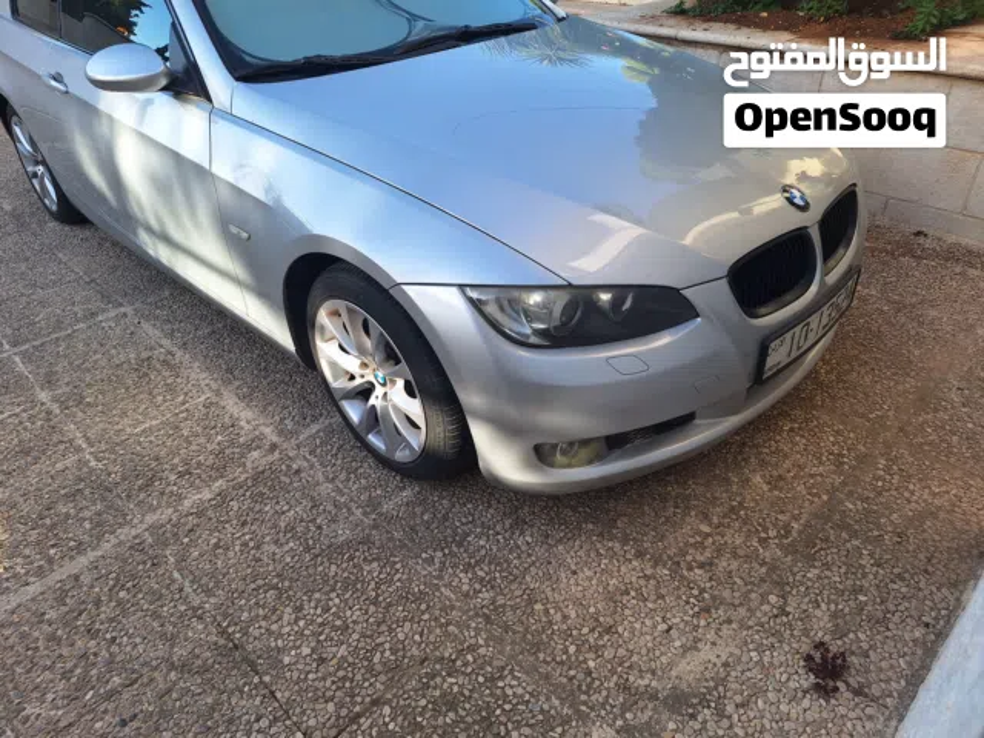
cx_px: 492
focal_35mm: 23
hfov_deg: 73.9
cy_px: 369
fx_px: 654
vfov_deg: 58.9
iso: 40
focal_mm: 5.54
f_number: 1.8
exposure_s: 1/315
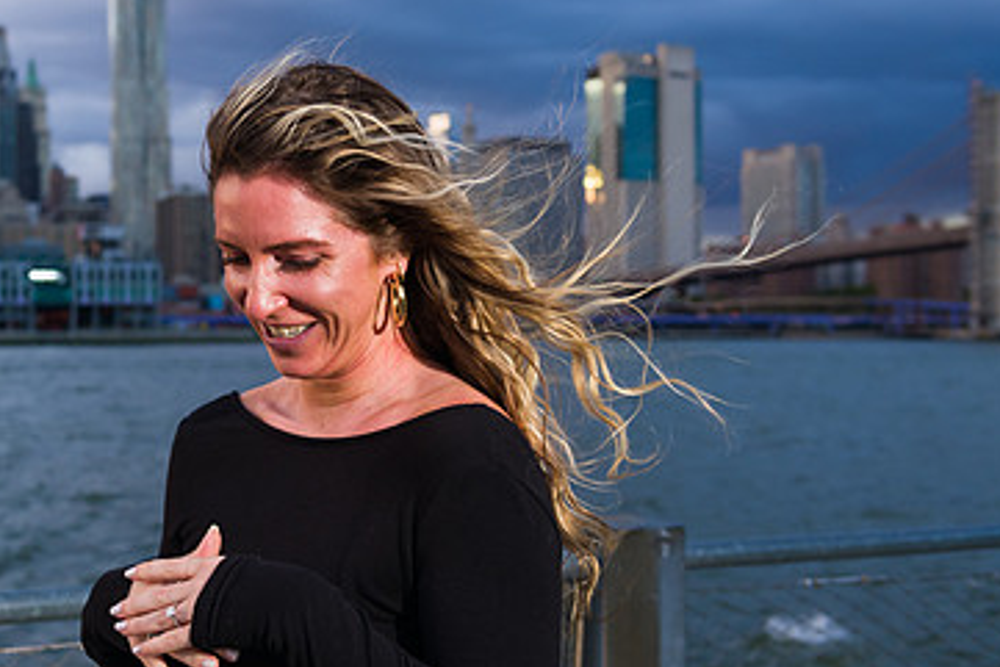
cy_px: 306
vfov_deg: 22.3
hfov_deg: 32.3
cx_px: 269
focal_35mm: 61
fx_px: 1695
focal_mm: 38
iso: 250
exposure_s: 1/200
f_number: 4
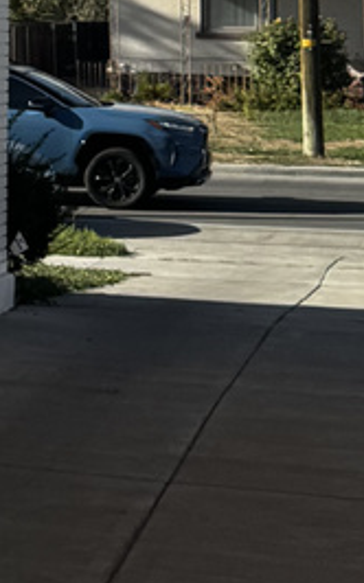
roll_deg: -0.8
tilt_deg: +2.1
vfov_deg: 13.9
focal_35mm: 147
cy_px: -88
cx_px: -548
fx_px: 2336
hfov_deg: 8.1
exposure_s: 1/3247
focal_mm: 6.76
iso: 80
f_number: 1.78
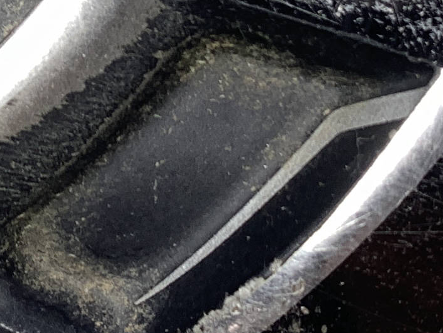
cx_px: -26
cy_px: -137
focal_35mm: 149
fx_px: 1907
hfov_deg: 13.0
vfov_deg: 9.7
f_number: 1.8
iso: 40
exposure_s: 1/120
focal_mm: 4.25
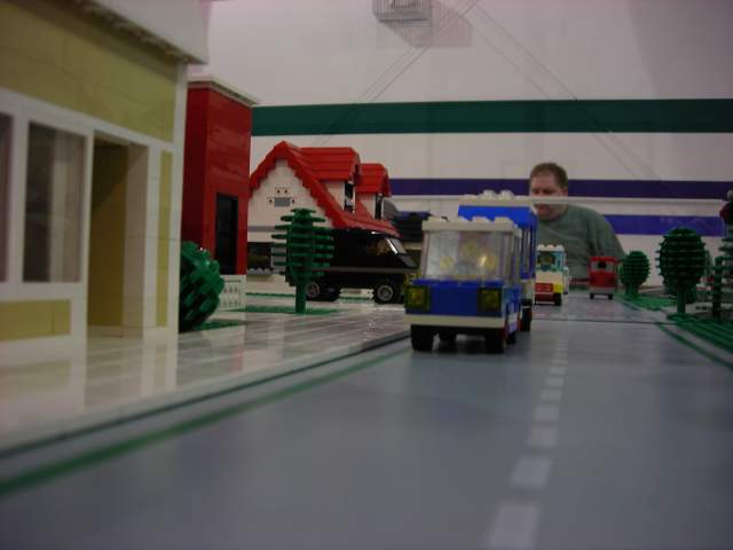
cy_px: 275
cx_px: 366
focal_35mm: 38
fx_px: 805
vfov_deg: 37.7
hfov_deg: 49.0
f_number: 3.2
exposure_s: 1/11.7
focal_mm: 6.3
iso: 50
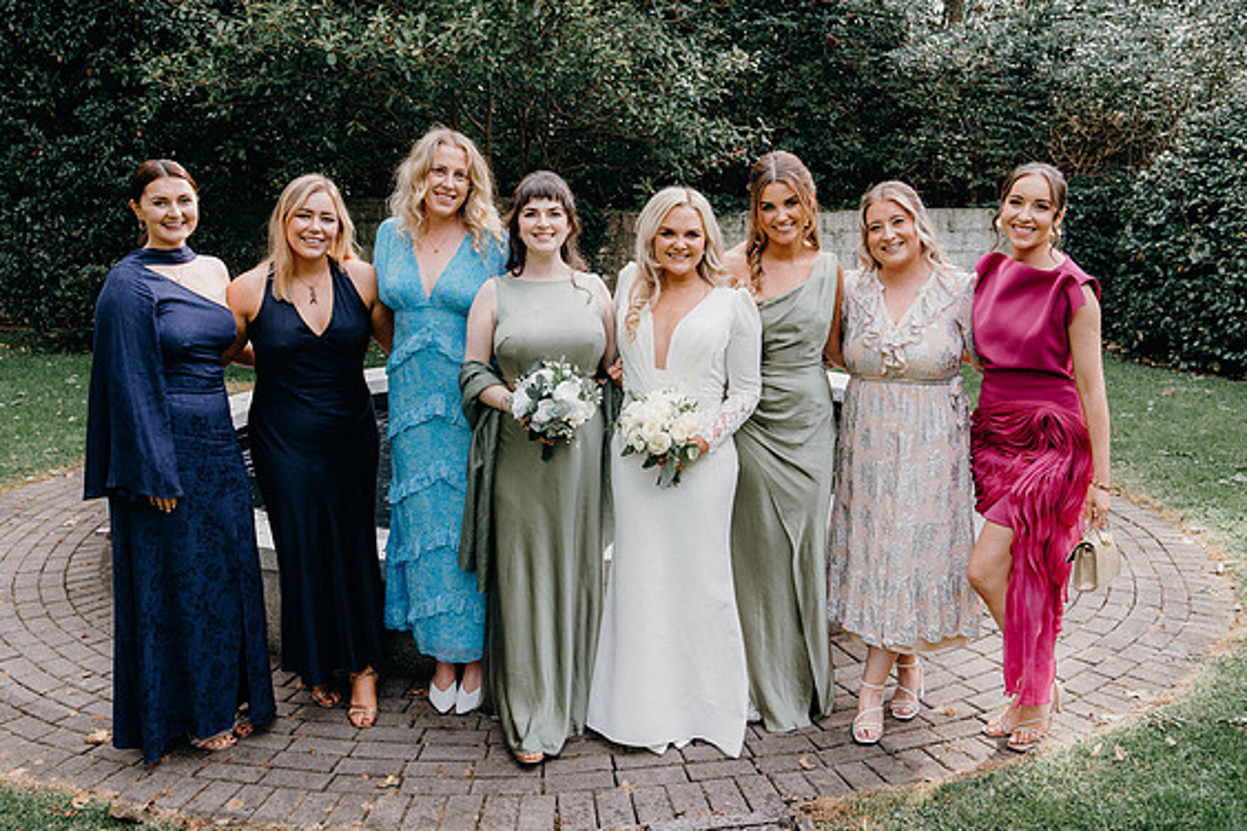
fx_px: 1177
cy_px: 404
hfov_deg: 55.8
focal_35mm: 34
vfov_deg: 38.9
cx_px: 622
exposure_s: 1/125
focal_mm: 33
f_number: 5
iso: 125
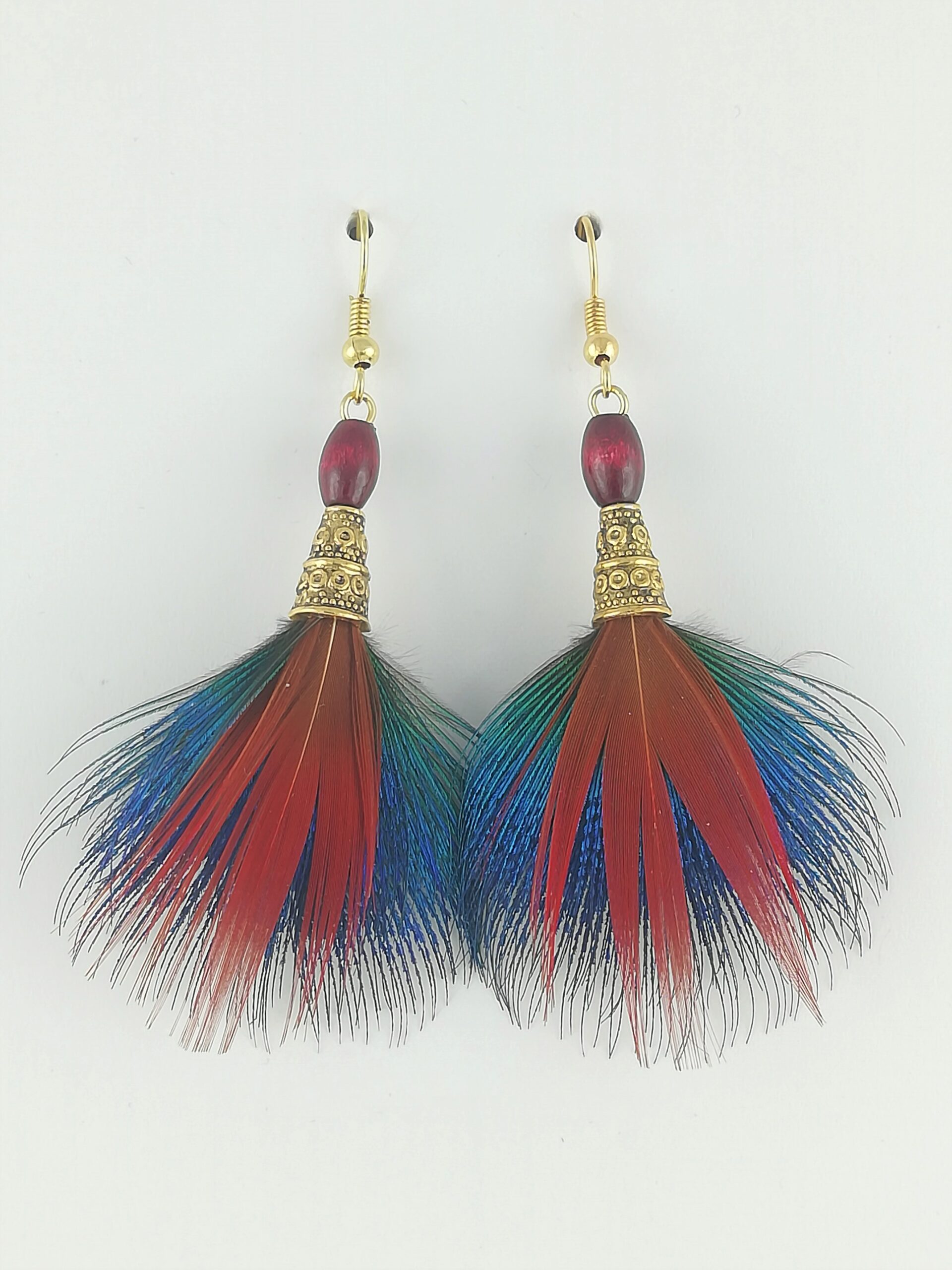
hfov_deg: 28.0
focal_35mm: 52
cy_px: 635
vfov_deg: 36.8
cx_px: 476
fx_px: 1907
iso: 50
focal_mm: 3.46
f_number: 2.2
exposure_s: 1/112
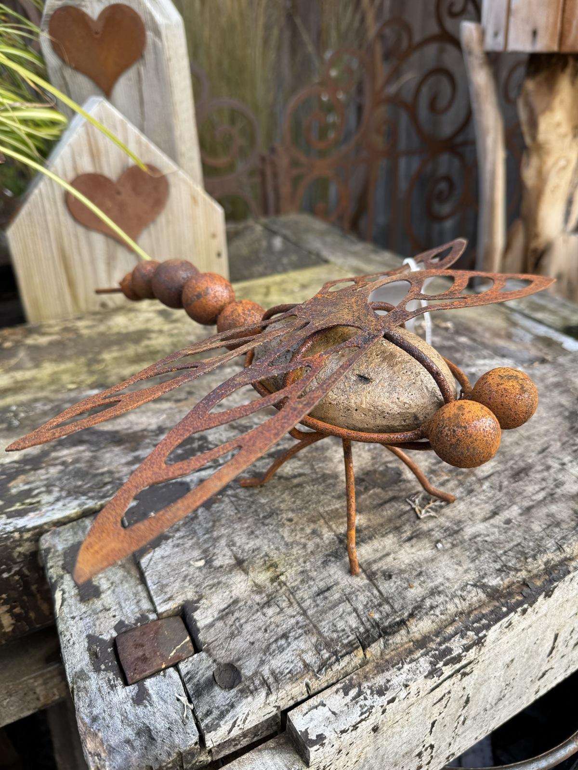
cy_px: 385
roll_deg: +3.0
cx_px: 289
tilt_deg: -32.3
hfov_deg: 56.8
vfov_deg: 71.6
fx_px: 534
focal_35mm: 24
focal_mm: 6.76
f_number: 1.78
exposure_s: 1/349
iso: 80
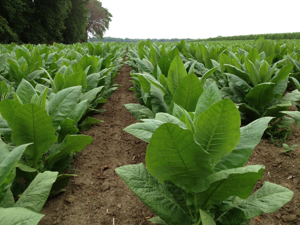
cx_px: 150
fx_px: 303
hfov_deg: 52.6
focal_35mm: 35
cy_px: 112
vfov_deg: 40.7
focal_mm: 4.28
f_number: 2.4
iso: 64
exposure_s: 1/521
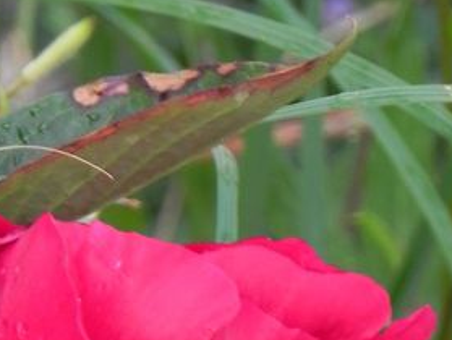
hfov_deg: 2.1
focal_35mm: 965
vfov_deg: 1.5
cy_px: 640
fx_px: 12617
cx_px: 165
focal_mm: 59.9
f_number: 5
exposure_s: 1/20
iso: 160
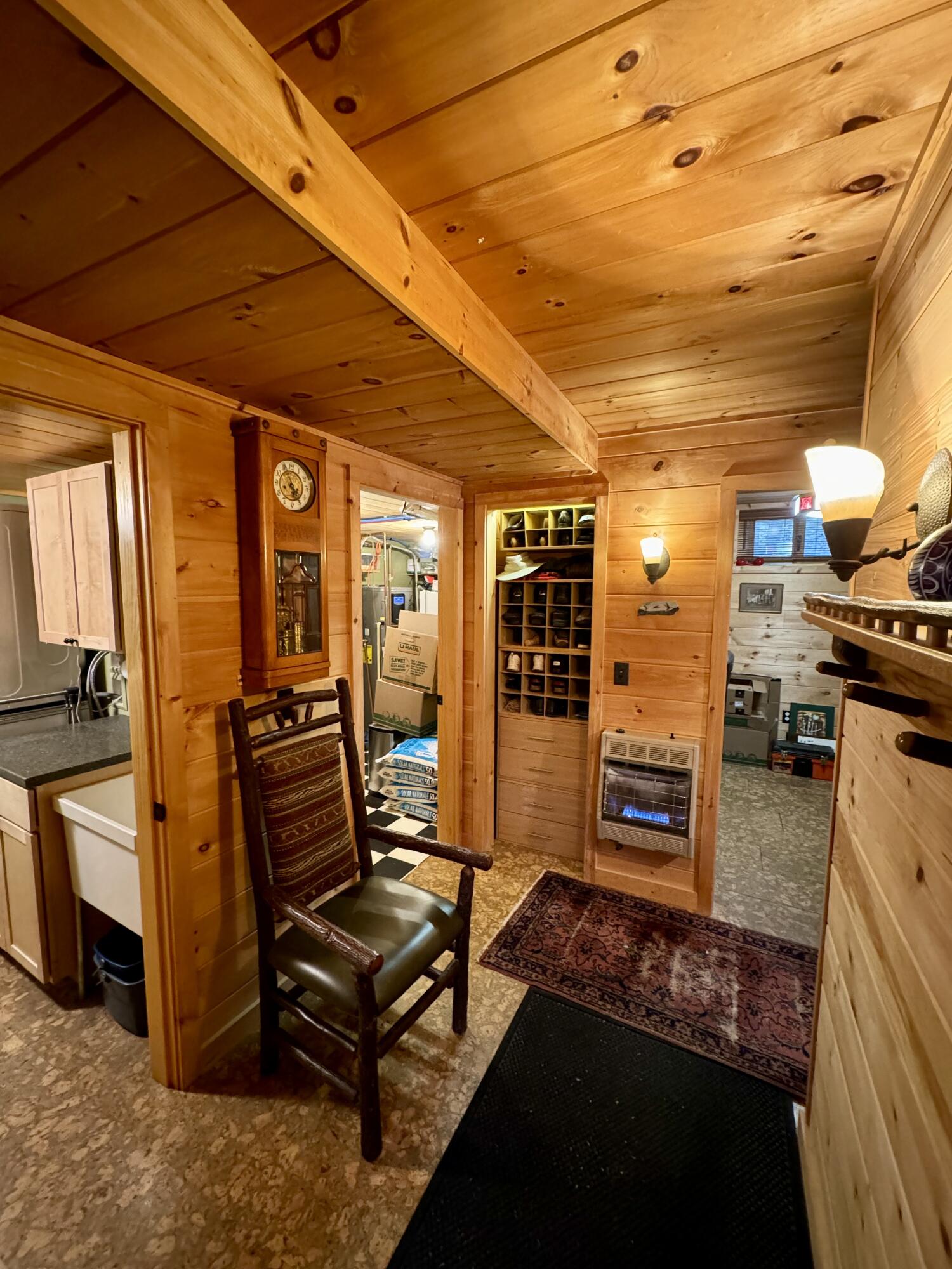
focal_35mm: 14
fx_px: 513
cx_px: 476
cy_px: 634
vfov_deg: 102.1
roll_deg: -0.6
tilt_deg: -5.1
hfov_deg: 85.7
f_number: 2.2
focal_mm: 2.22
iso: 1000
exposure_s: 1/40
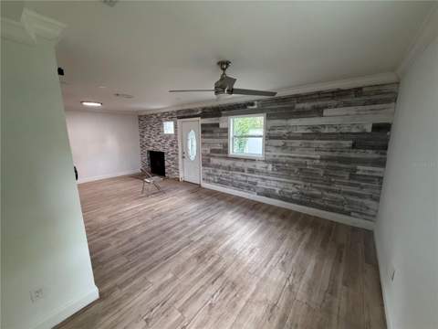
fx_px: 177
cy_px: 164
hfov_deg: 102.1
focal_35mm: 14
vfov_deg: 85.7
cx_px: 219
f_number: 2.2
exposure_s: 1/120
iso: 320
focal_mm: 2.22
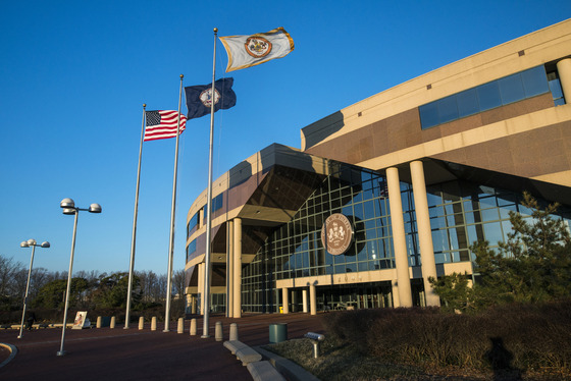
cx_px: 286
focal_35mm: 24
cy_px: 190
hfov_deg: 73.7
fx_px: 381
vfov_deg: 53.2
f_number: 10
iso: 800
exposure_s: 1/500
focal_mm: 24
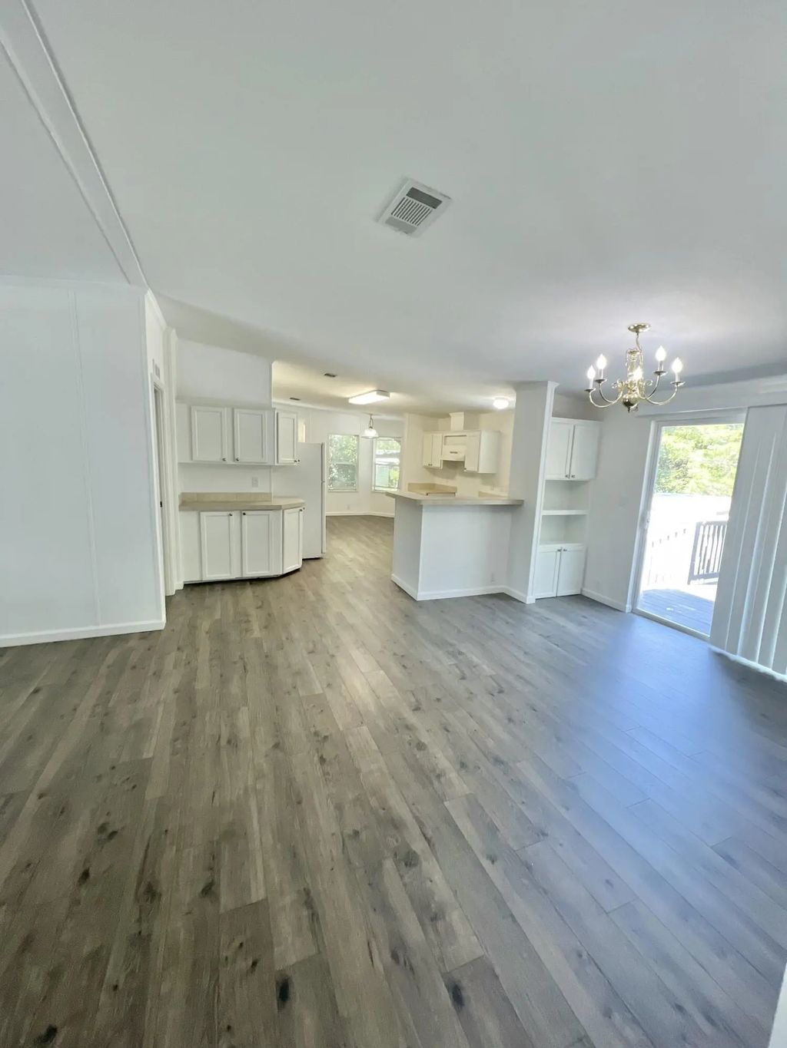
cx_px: 394
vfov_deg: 106.2
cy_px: 524
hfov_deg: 89.9
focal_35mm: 13
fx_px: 394
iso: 160
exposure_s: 1/120
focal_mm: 1.57
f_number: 1.8
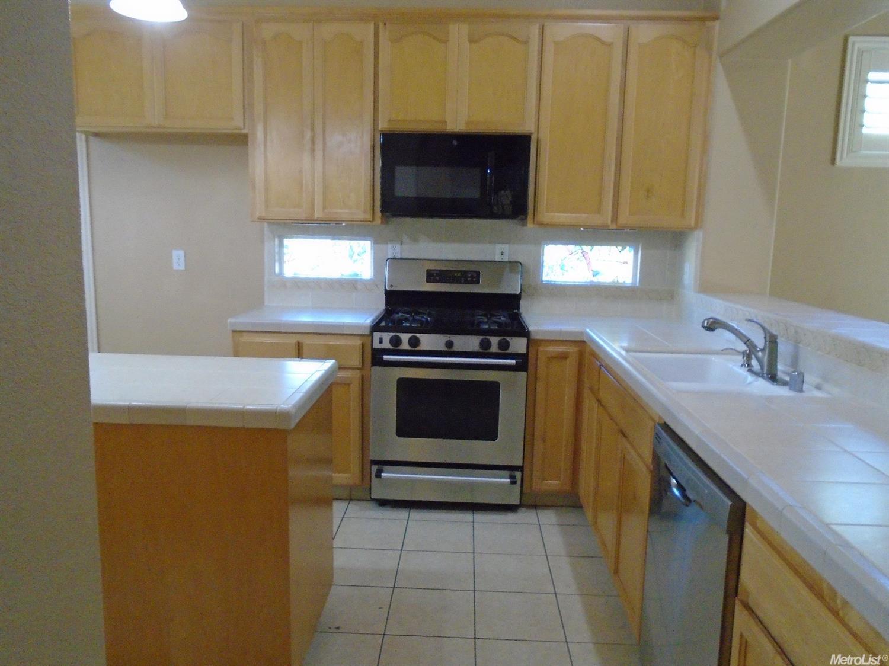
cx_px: 444
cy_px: 333
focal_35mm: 26
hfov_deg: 67.3
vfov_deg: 53.0
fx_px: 668
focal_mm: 4.6
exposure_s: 1/60
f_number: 3.2
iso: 800
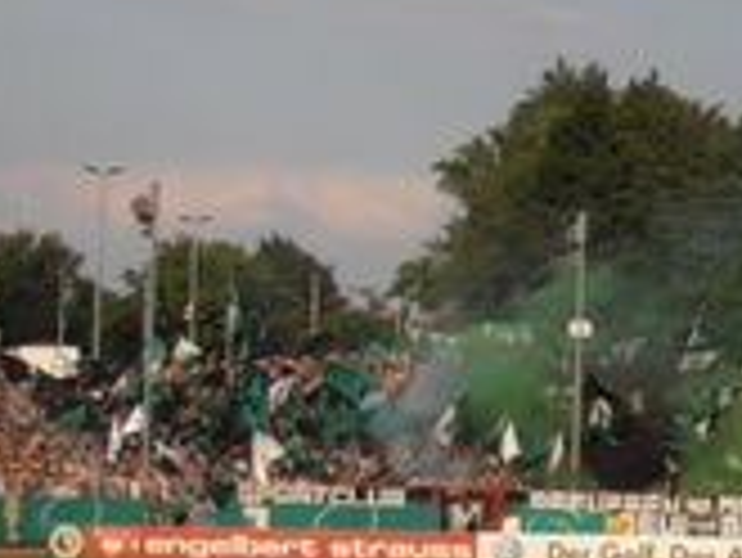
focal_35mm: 213
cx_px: 1048
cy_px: 356
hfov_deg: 9.1
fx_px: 4569
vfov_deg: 7.0
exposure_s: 1/1000
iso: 80
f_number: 4.2
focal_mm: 7.87
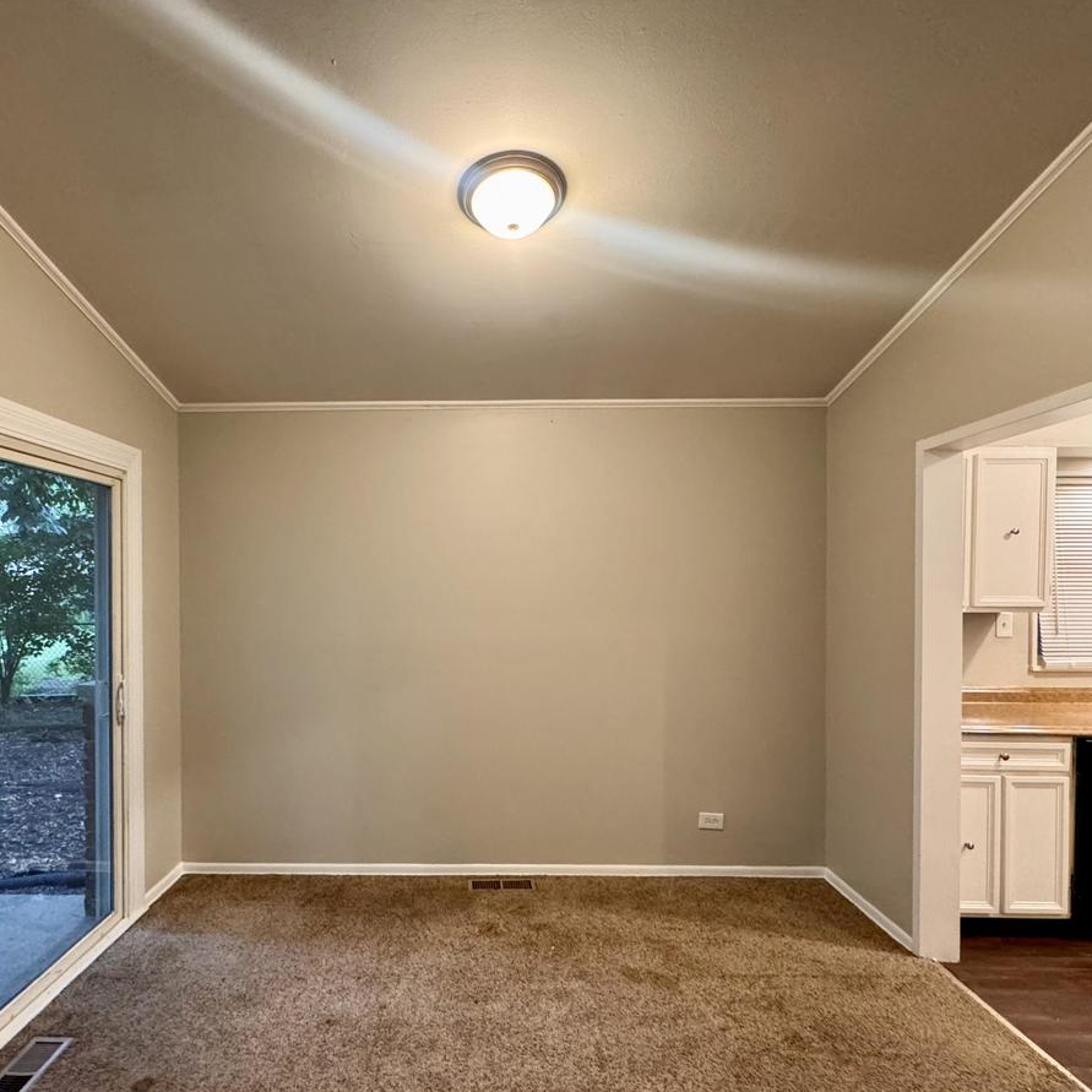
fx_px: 714
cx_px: 471
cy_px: 590
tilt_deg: -0.9
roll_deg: -0.4
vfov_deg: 74.7
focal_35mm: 20
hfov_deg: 74.4
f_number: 2.2
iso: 640
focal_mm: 2.22
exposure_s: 1/60
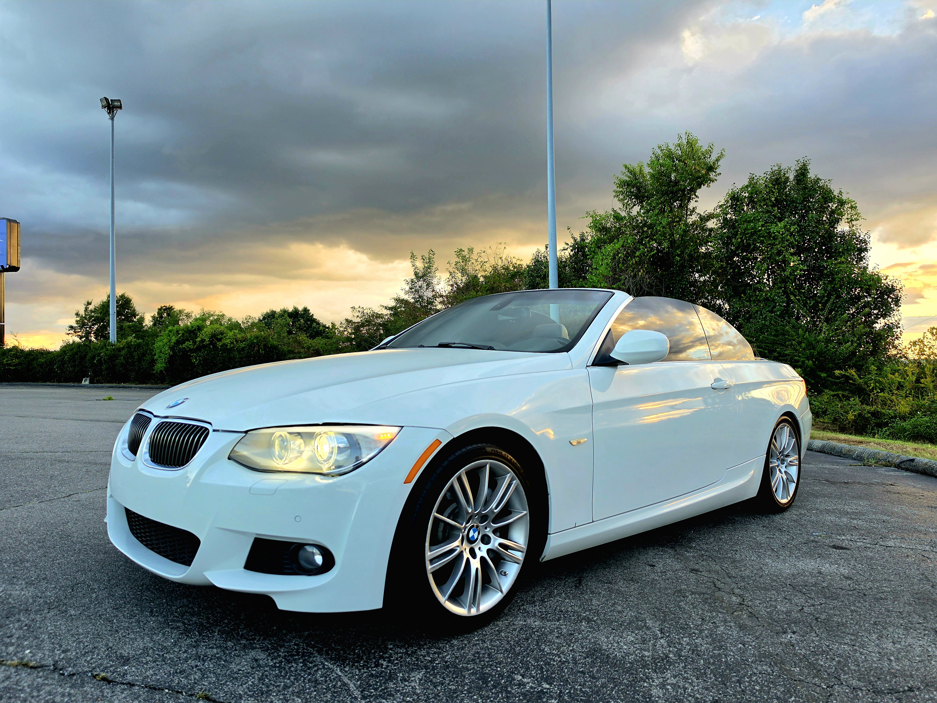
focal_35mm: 23
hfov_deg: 73.9
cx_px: 468
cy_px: 352
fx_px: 623
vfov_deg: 58.9
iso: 10
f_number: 1.4
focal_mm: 6.5
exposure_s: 1/67.6
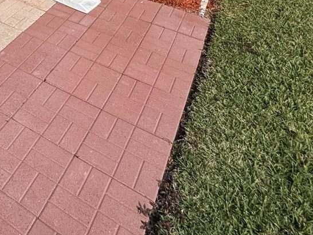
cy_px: -57
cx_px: -23
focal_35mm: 41
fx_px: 371
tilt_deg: -20.8
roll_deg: -1.8
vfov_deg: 29.5
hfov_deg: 38.6
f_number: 2.2
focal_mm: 2.22
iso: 50
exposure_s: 1/3390
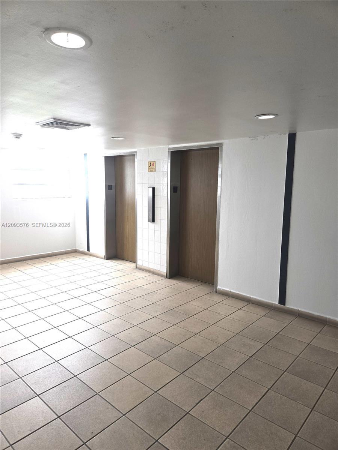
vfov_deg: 73.9
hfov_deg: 58.9
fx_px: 299
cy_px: 225
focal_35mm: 23
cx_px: 169
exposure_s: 1/120
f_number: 1.8
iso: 40
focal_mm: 5.4
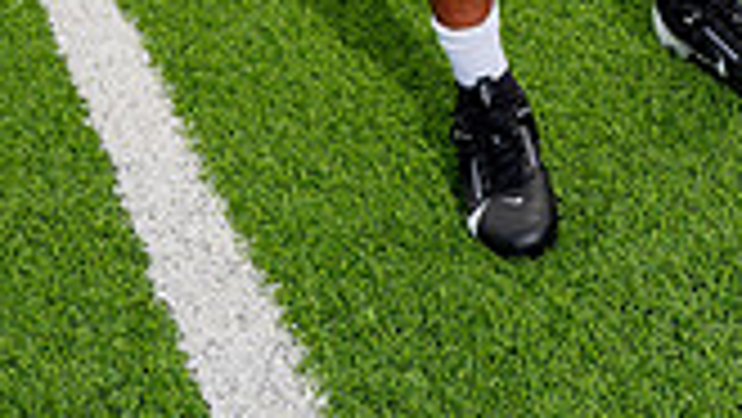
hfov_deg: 22.0
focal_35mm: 97
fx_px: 1909
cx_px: 414
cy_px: -544
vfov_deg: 10.8
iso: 100
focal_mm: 34
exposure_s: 1/250
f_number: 8
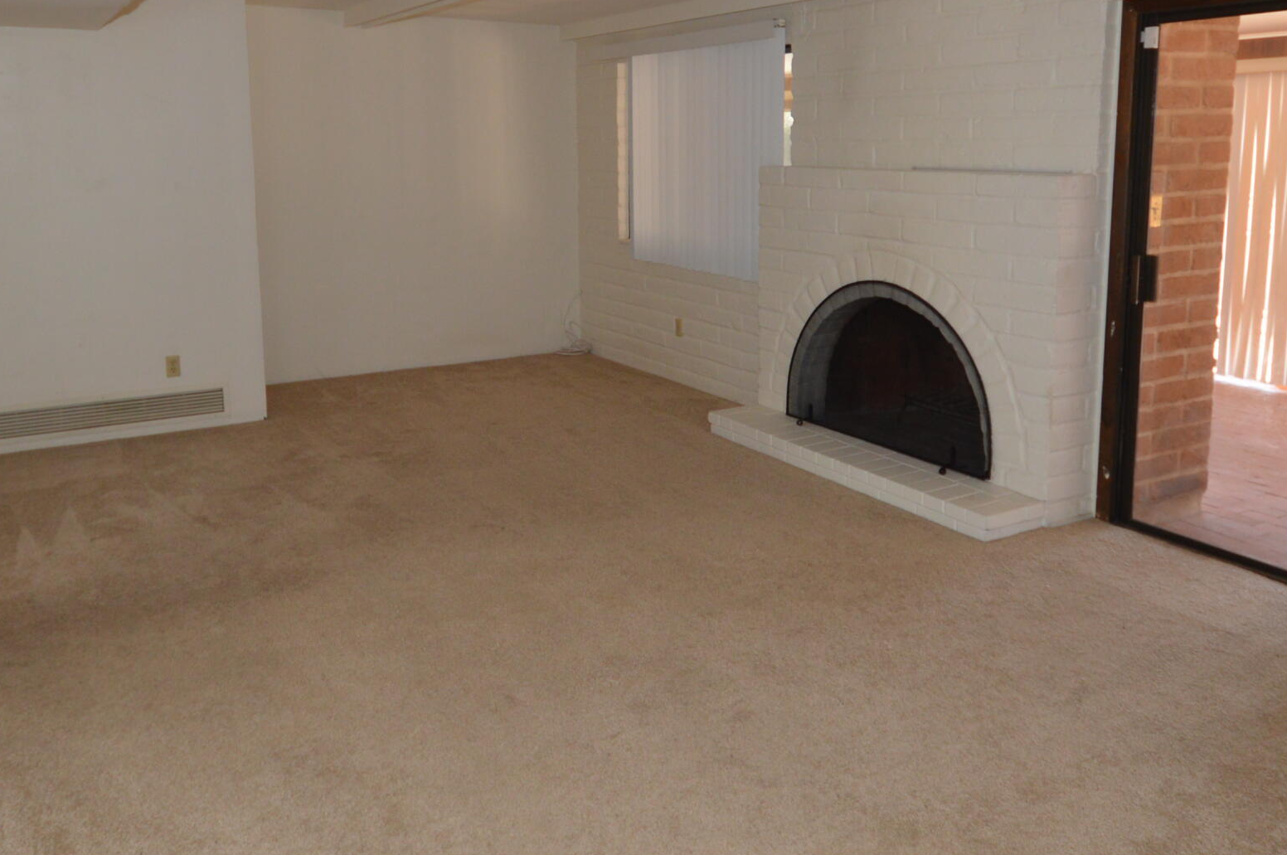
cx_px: 610
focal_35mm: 29
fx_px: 1036
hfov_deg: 63.7
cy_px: 279
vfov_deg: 44.2
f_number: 4
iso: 400
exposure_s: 1/60
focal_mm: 10
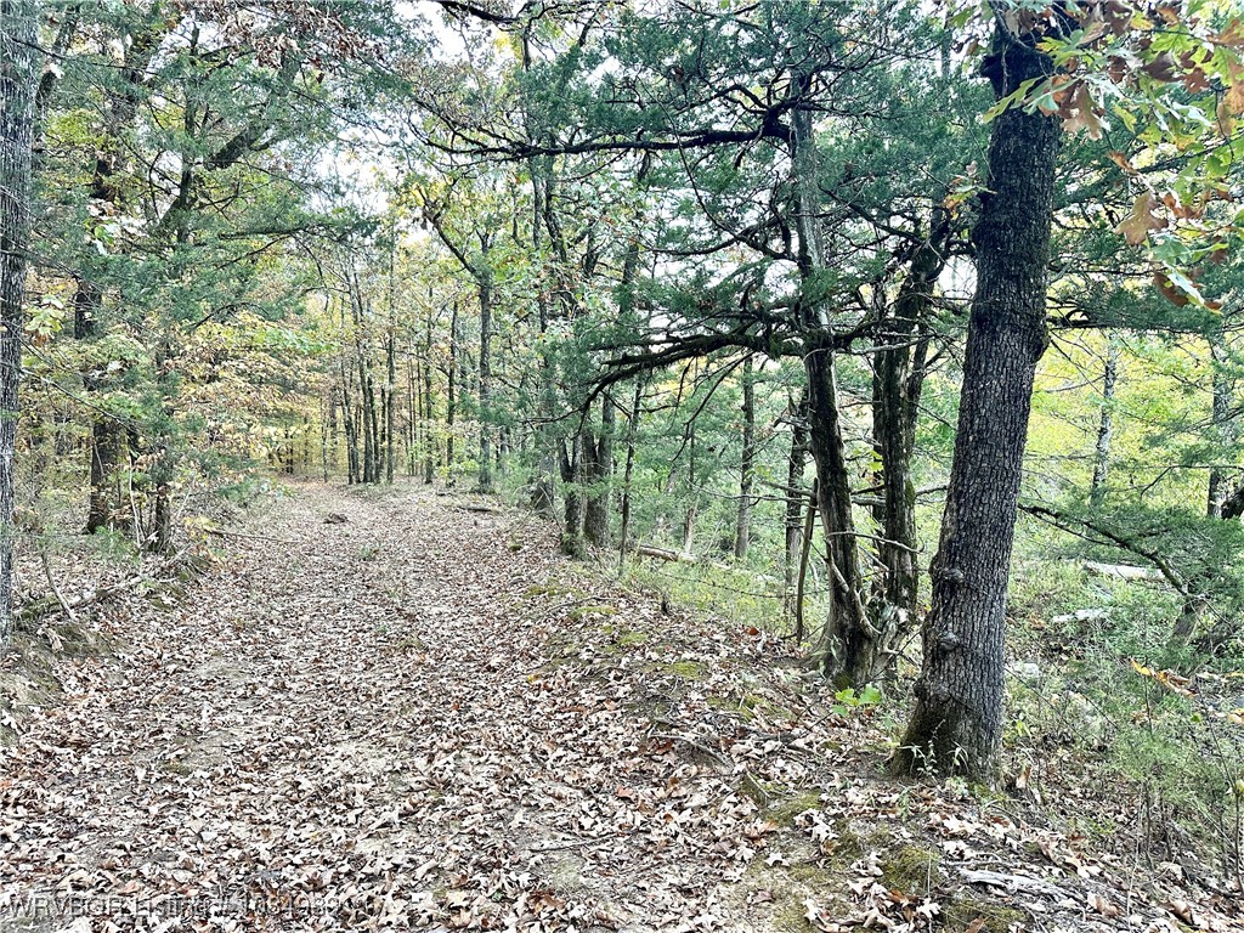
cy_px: 466
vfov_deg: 56.8
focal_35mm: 24
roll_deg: +0.6
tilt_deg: -1.2
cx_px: 622
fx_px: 862
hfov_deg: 71.6
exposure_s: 1/90
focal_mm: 6.86
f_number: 1.78
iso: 250
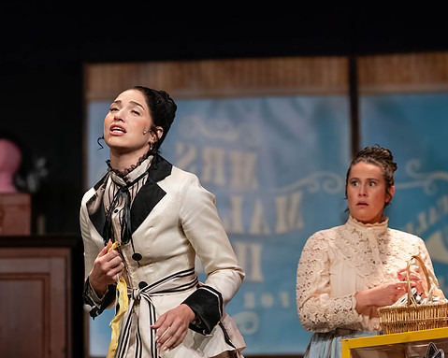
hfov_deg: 14.5
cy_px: 180
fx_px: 1763
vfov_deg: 11.6
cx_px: 211
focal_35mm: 133
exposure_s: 1/400
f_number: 6.3
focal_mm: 117
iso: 4000
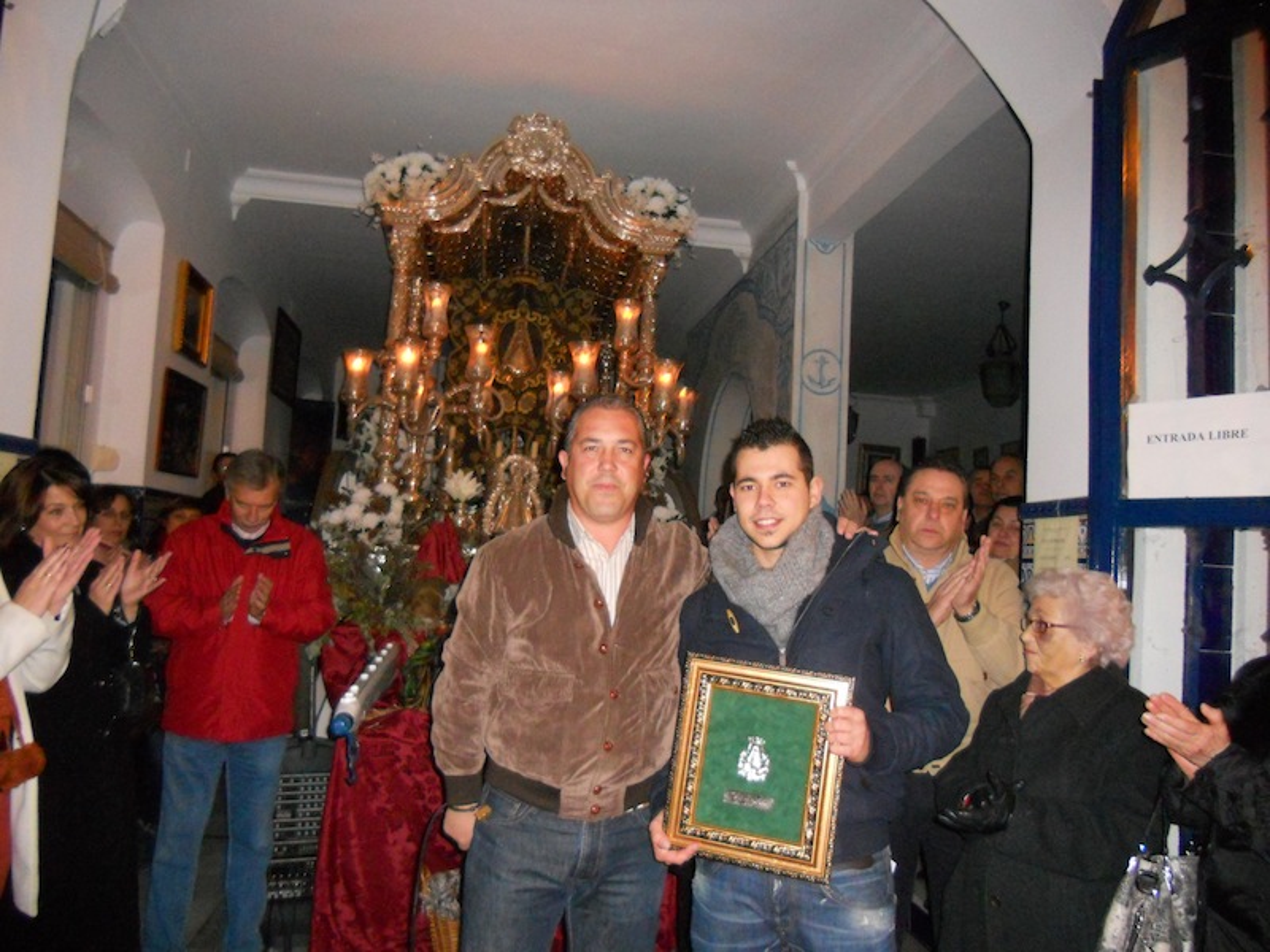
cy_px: 476
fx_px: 991
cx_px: 635
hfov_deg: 65.3
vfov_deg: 51.4
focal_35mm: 27
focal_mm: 4.9
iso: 640
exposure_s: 1/25
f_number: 3.2
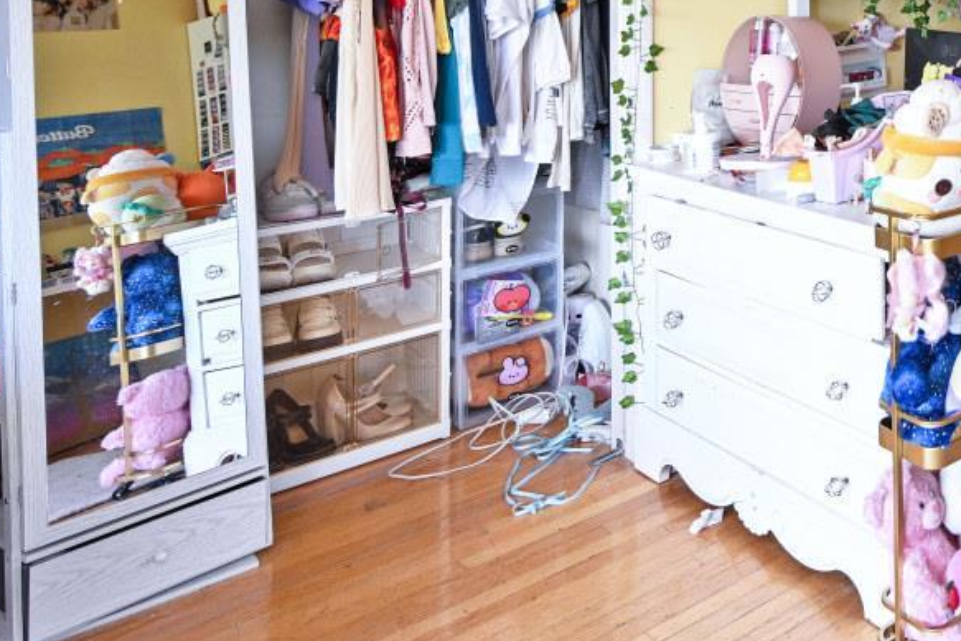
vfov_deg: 33.1
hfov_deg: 37.7
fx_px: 961
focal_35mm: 36
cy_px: -30
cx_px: 1190
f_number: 4
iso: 200
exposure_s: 1/60
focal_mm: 14
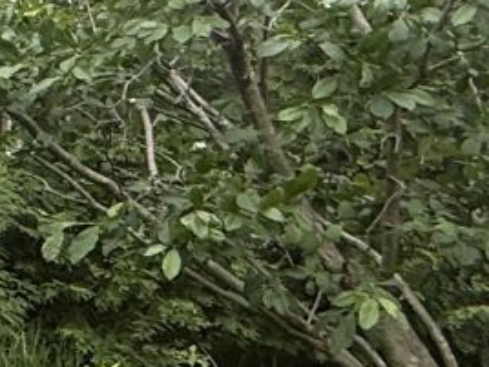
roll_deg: +0.7
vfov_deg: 15.7
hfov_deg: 13.8
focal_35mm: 94
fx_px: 1328
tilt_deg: -3.3
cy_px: 259
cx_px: -728
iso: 64
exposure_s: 1/297
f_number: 2.2
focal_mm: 2.22
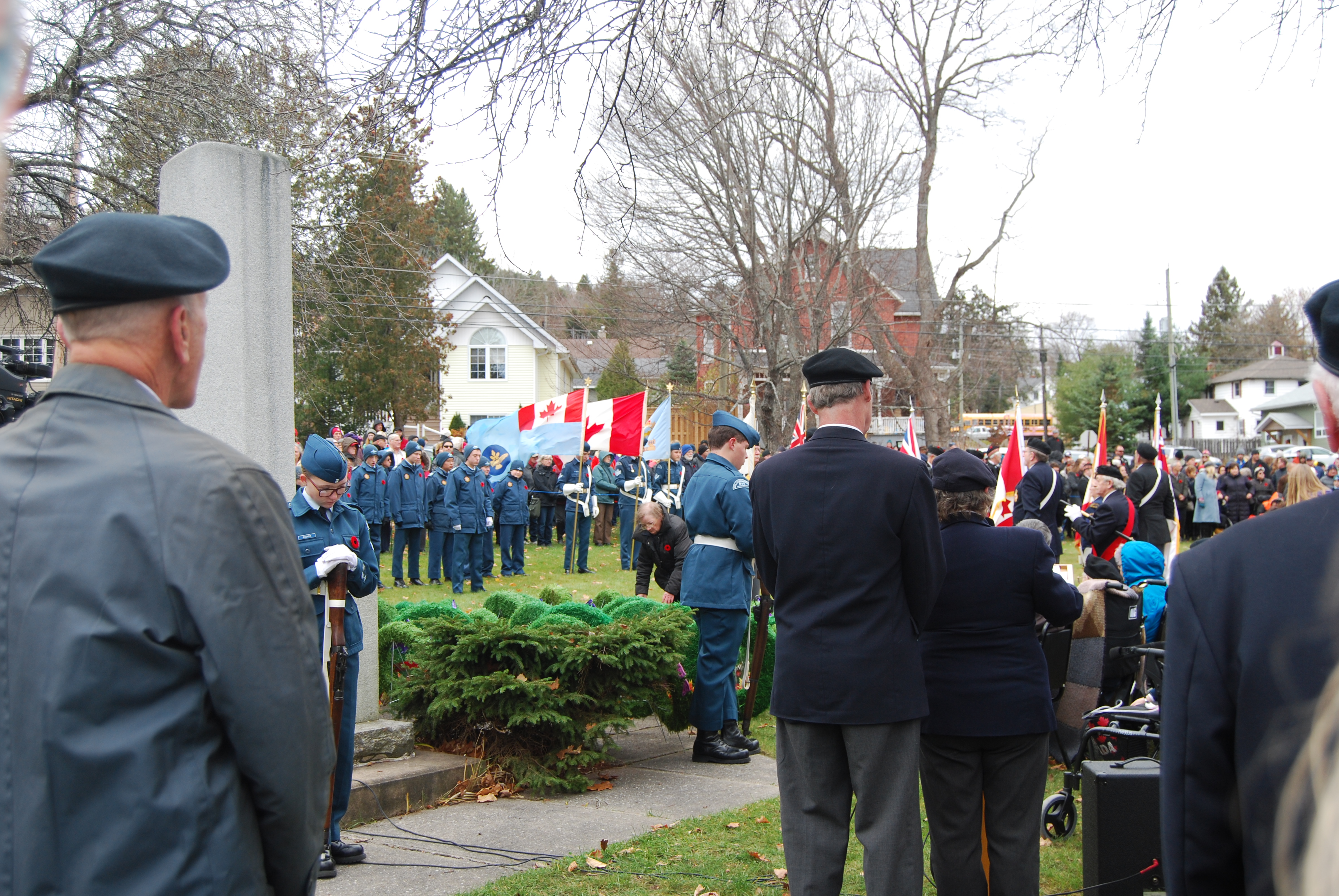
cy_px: 448
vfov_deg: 34.3
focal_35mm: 39
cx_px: 670
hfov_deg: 49.5
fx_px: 1452
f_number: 5.6
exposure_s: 1/125
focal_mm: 26
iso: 200
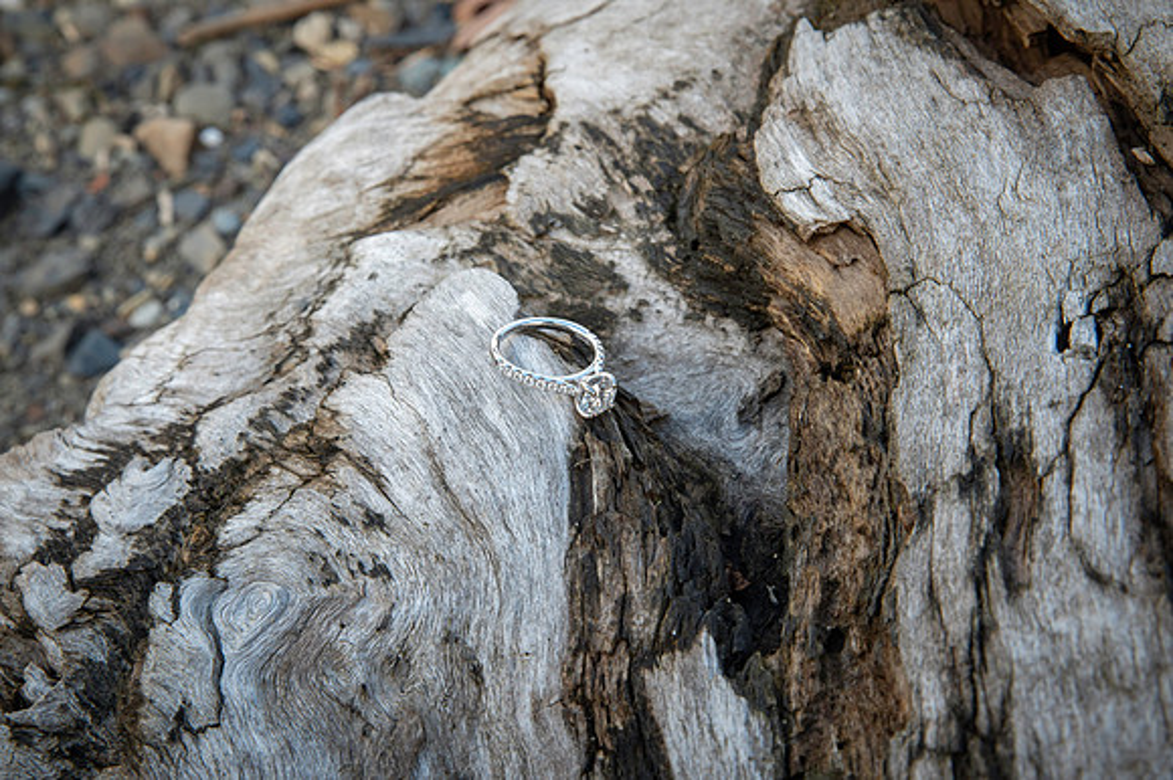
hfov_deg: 28.8
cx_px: 586
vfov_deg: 19.4
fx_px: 2283
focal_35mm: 70
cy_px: 390
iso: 1250
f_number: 14
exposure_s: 1/200
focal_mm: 70
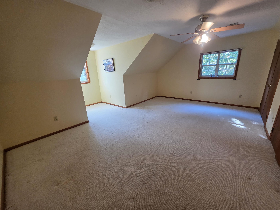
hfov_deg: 106.2
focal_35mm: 13
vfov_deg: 89.9
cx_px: 140
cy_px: 105
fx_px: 105
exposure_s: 1/120
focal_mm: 2.2
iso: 200
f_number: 1.9
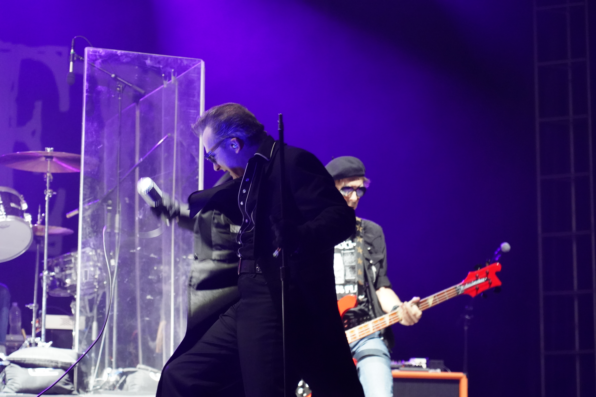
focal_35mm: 105
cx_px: 298
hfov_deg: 19.5
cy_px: 198
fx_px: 1738
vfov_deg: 13.0
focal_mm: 105
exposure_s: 1/160
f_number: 4
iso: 10000
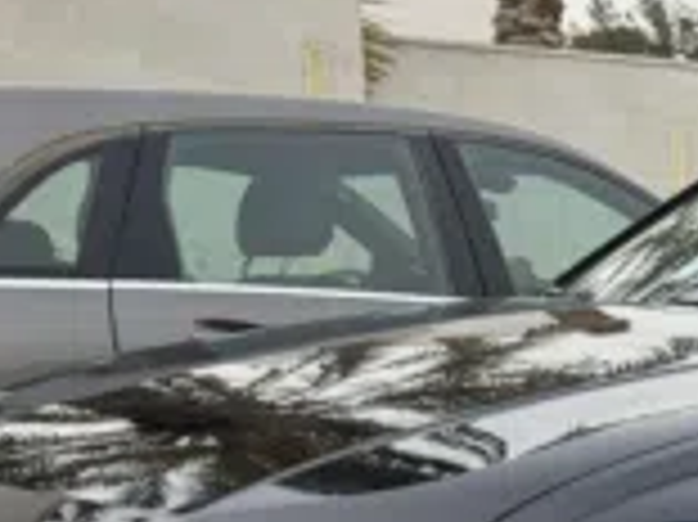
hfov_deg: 17.2
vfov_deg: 14.4
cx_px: 1148
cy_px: 634
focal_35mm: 99
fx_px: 1995
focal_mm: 6.76
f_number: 1.78
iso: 80
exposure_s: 1/146
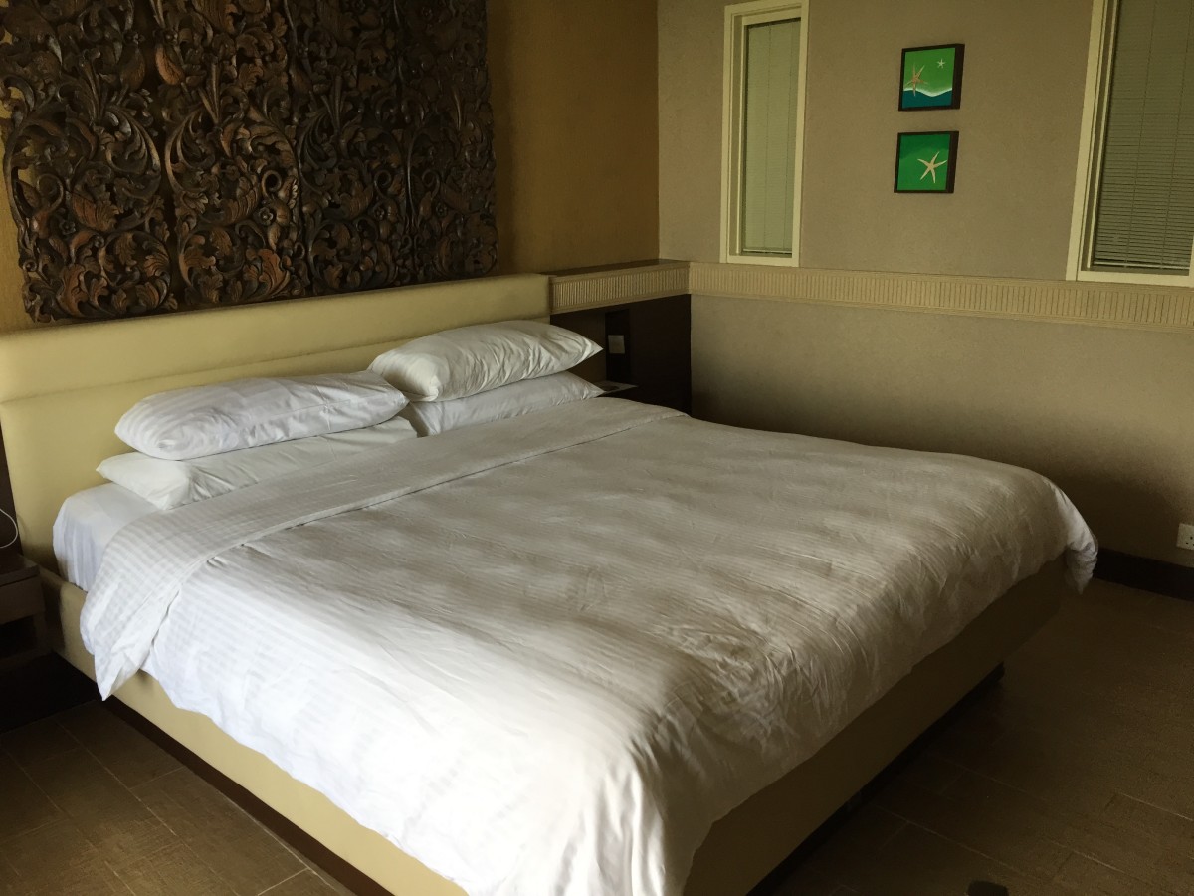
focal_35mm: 29
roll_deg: +0.5
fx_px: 1000
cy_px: 448
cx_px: 597
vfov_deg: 48.2
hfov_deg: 61.7
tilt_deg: -15.5
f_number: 2.2
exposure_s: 1/30
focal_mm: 4.15
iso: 32
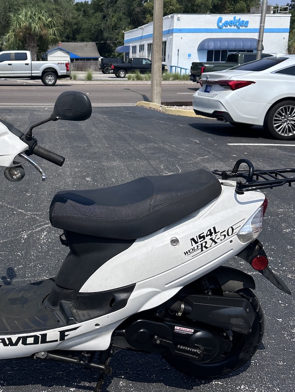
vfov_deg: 44.7
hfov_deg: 33.7
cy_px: 172
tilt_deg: -12.9
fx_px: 477
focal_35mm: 42
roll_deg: +0.4
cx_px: 74
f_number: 1.78
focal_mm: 6.86
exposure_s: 1/6211
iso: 80
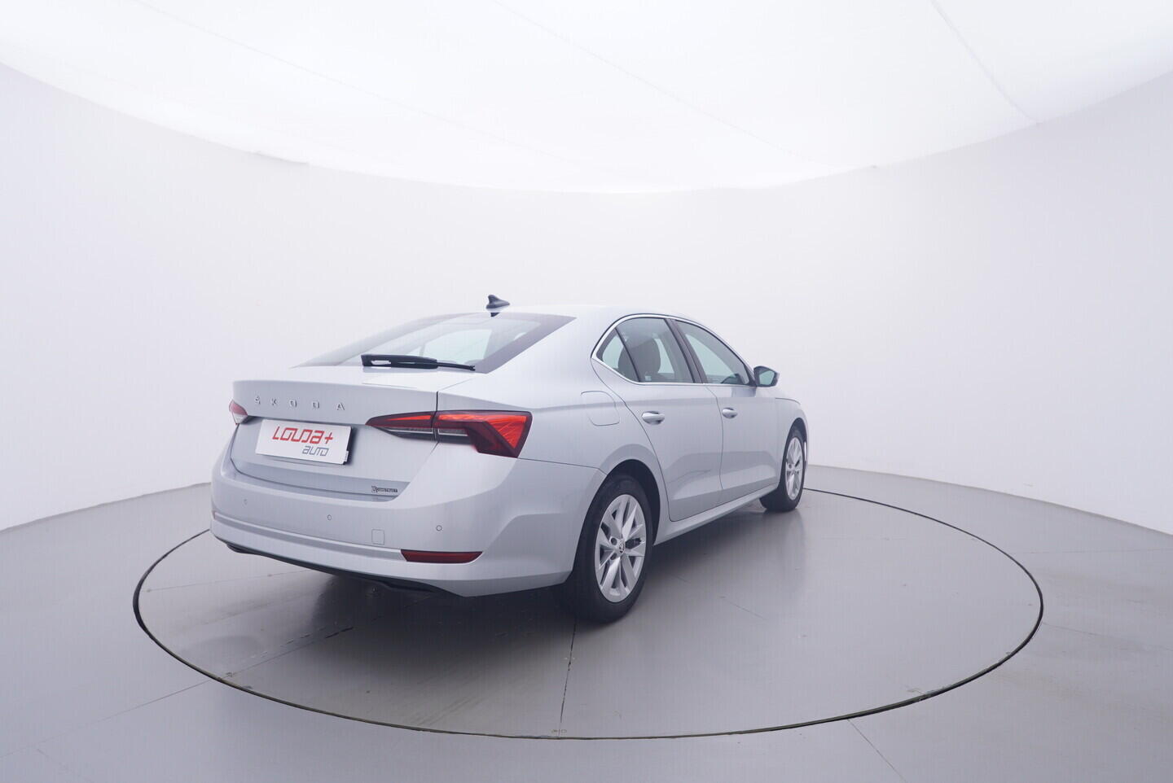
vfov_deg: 56.2
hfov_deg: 77.3
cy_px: 392
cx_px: 586
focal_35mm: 22
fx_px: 734
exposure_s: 1/80
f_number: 5
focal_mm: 15
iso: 200
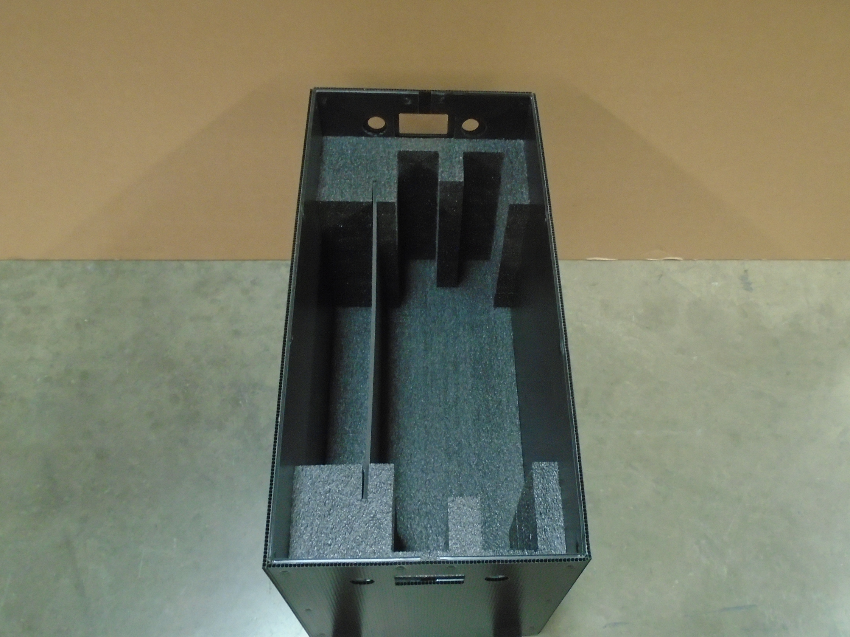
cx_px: 475
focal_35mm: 30
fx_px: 737
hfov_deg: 59.8
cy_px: 347
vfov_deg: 46.8
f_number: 3.2
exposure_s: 1/15
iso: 400
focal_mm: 4.6
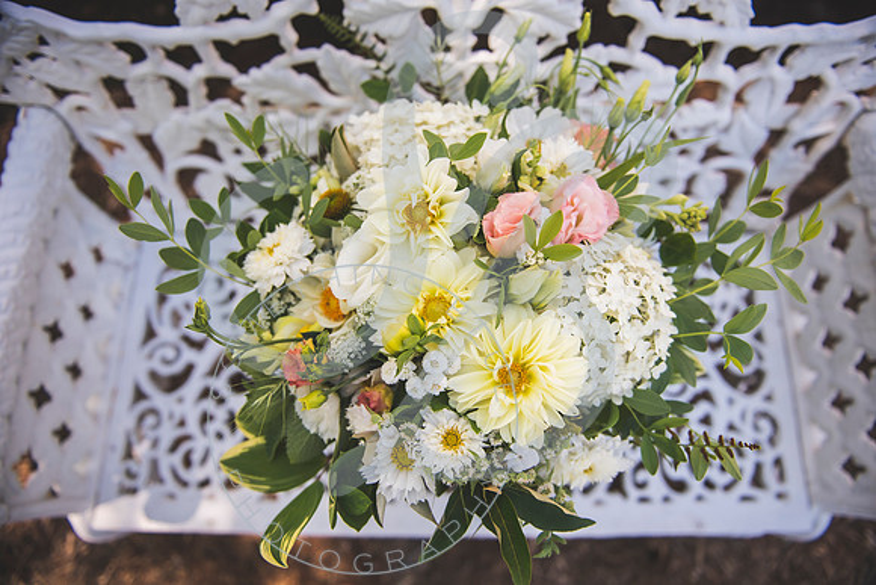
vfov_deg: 53.2
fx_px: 584
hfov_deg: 73.7
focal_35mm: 24
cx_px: 438
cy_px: 292
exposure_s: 1/500
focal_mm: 24
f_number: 2.8
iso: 200
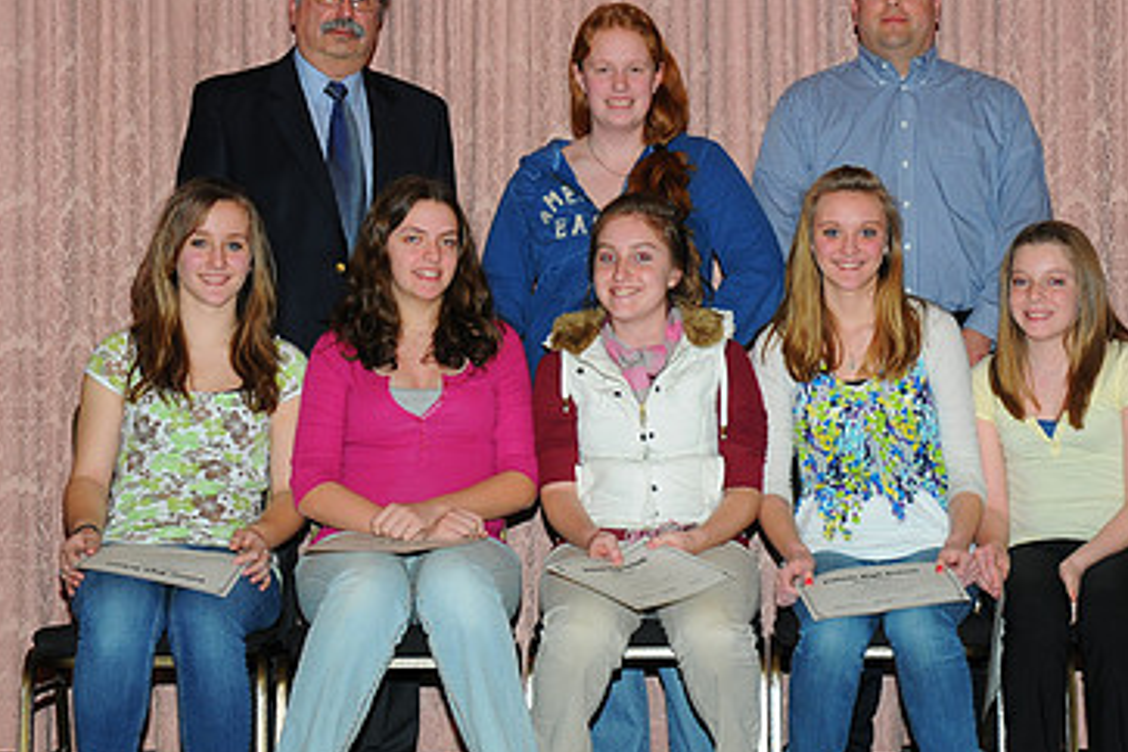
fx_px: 2851
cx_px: 649
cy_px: 396
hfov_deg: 22.4
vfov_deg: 15.0
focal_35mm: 91
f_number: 6.3
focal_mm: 38
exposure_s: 1/60
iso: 200
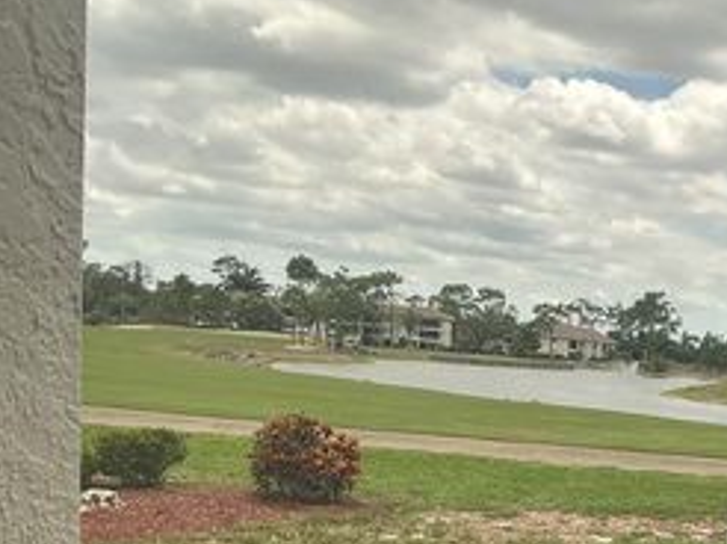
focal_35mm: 59
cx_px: 689
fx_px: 1238
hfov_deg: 30.9
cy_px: 507
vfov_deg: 24.0
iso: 25
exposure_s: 1/1076
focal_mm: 3
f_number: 1.8
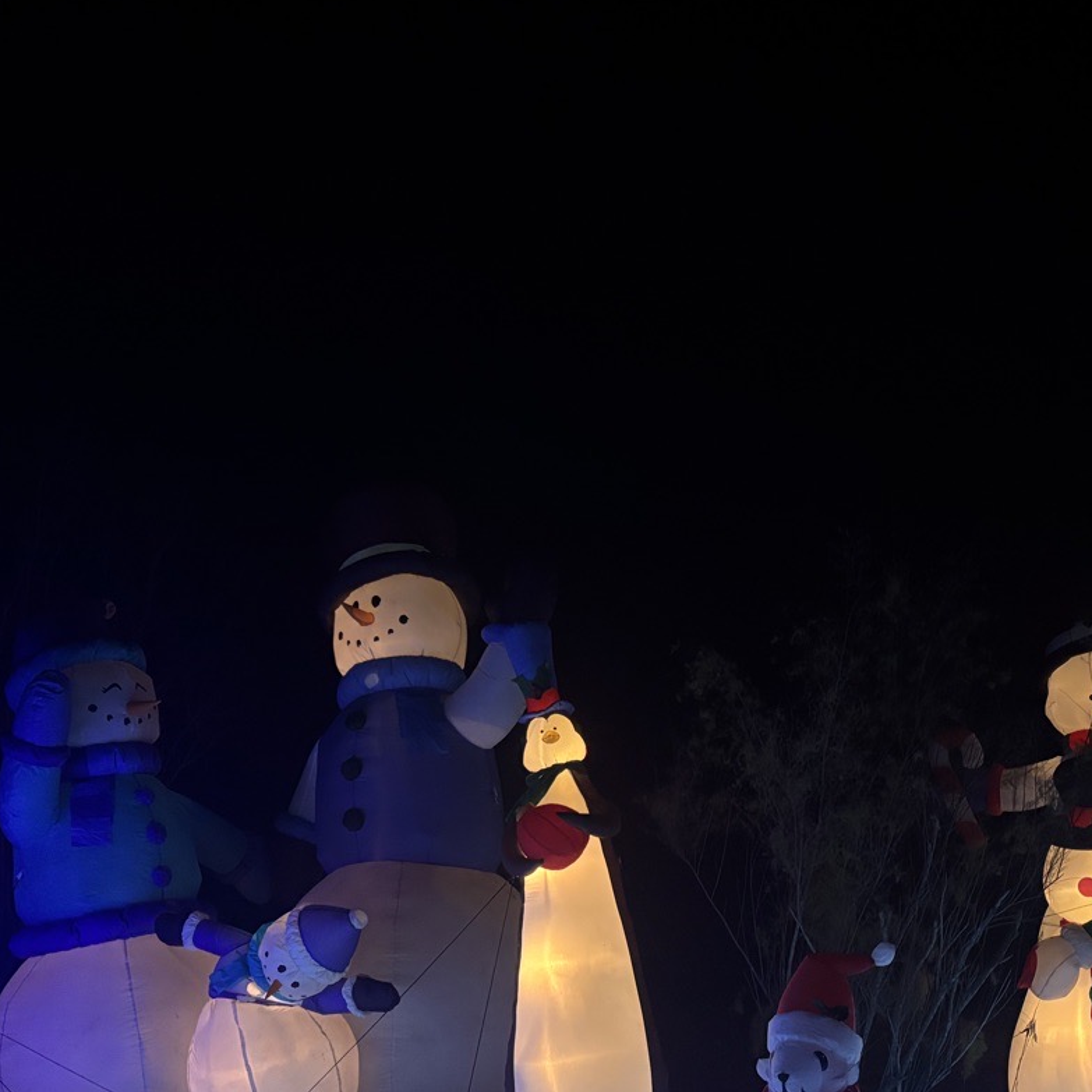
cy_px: 674
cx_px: 522
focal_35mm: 44
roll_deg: -0.6
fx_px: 1570
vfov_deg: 38.1
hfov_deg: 38.3
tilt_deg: +4.1
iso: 1000
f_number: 1.6
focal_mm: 5.96
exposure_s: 1/30
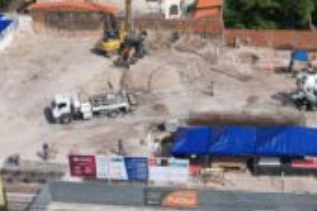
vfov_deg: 22.3
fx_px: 511
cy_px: -11
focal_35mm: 58
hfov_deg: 33.8
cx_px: 235
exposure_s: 1/2500
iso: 120
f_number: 2.8
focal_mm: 8.38
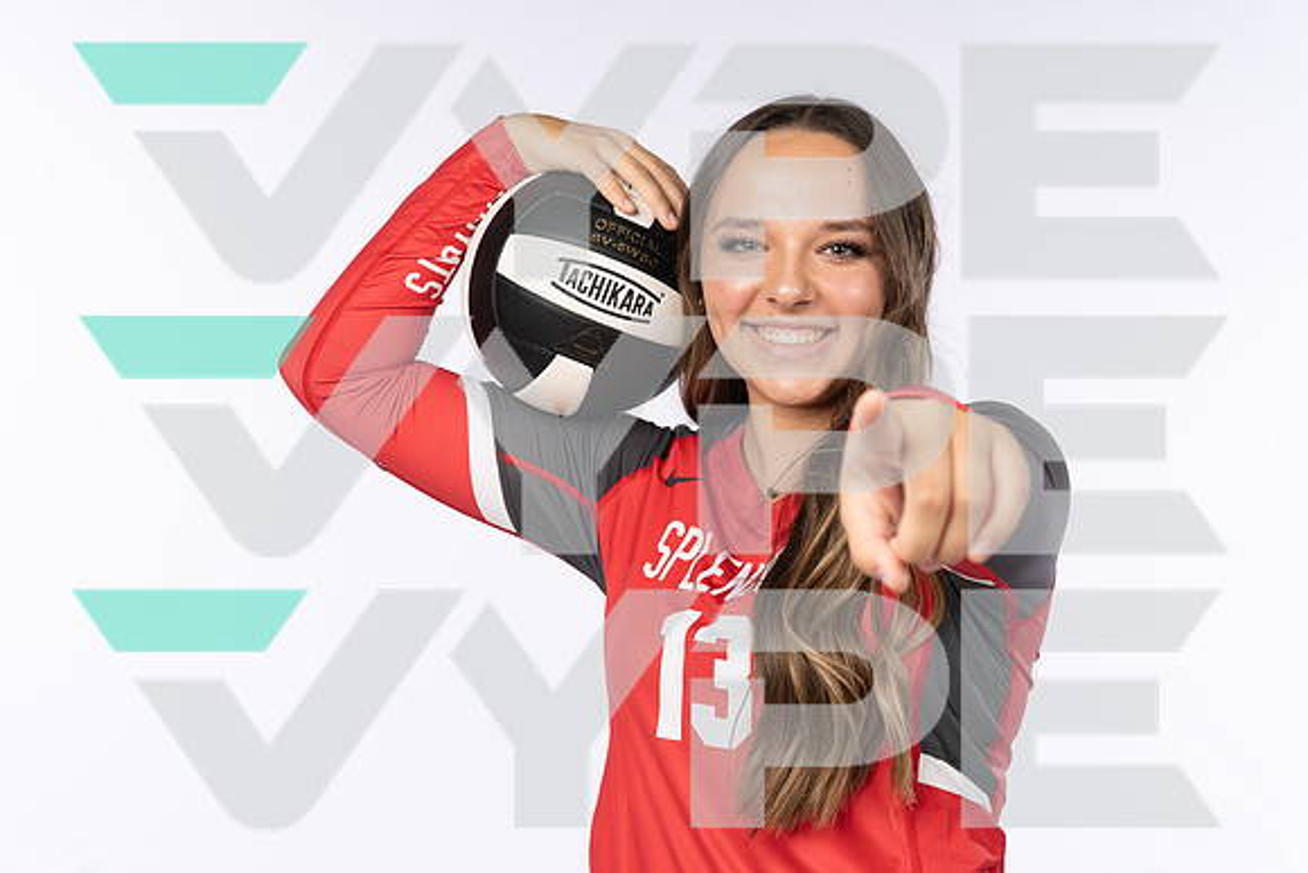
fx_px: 2253
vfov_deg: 21.9
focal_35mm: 62
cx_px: 654
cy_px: 436
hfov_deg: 32.4
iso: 200
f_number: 7.1
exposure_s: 1/250
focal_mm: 62
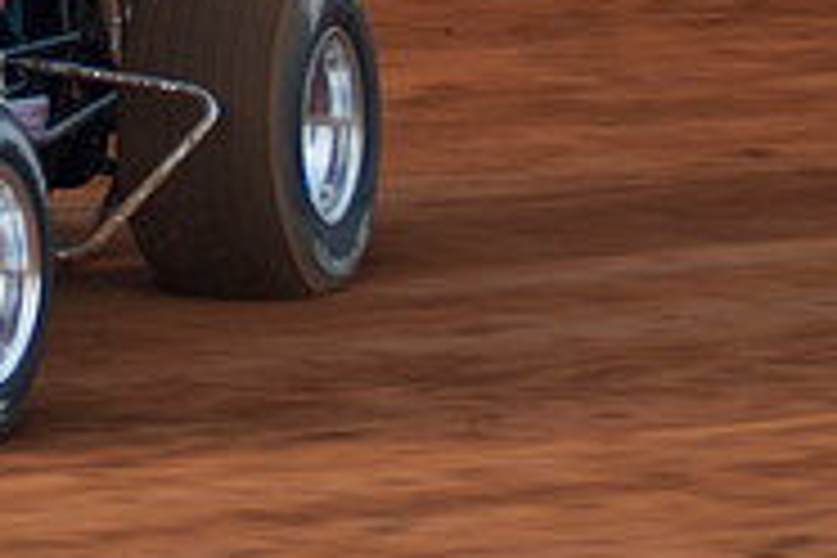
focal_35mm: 374
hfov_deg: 5.5
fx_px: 8695
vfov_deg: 3.7
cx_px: -374
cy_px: -198
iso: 250
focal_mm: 80
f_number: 2.8
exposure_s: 1/500
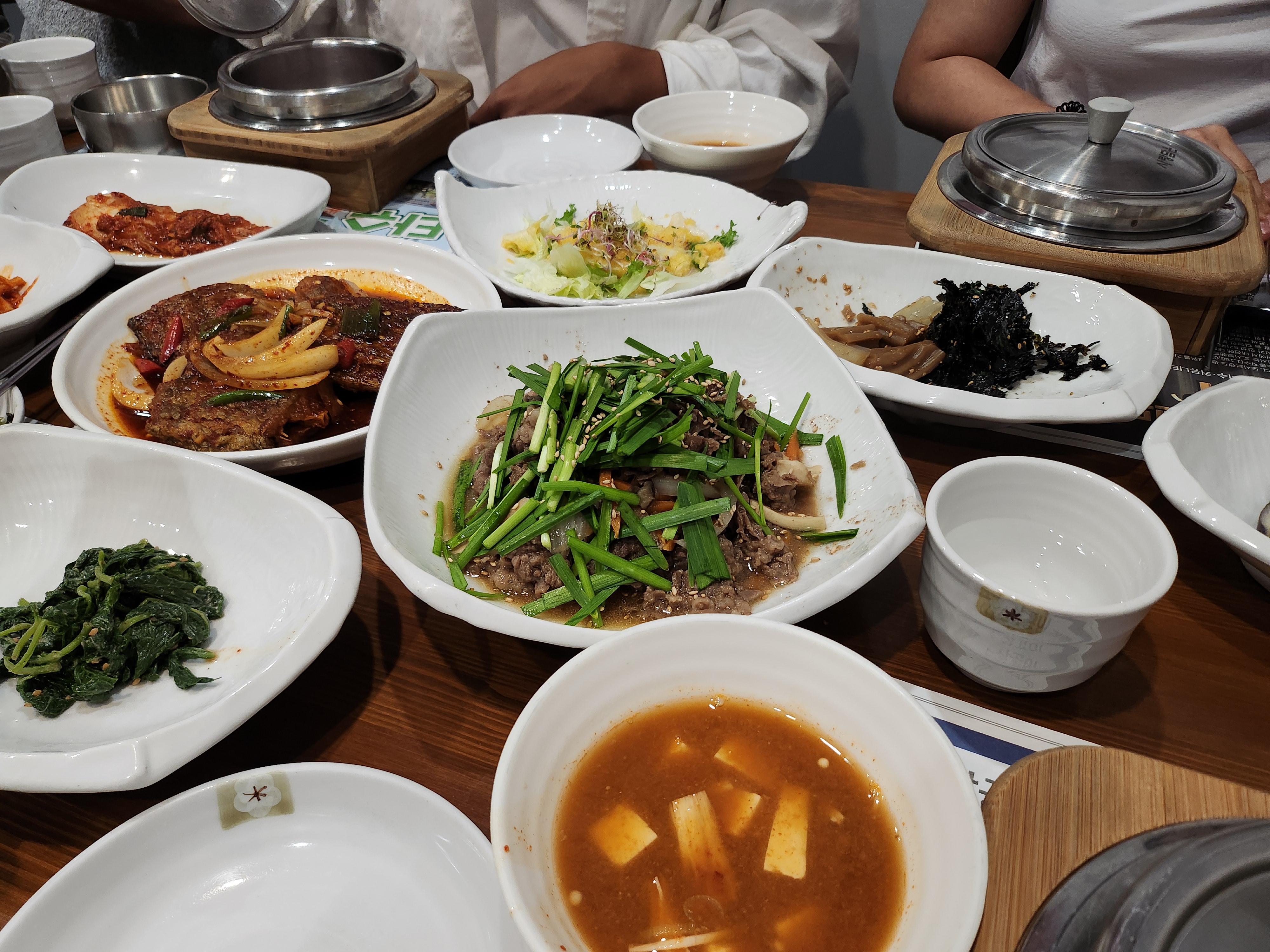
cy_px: 476
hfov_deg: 71.6
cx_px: 635
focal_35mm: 24
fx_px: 881
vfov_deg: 56.8
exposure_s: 1/120
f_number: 1.8
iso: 320
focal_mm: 5
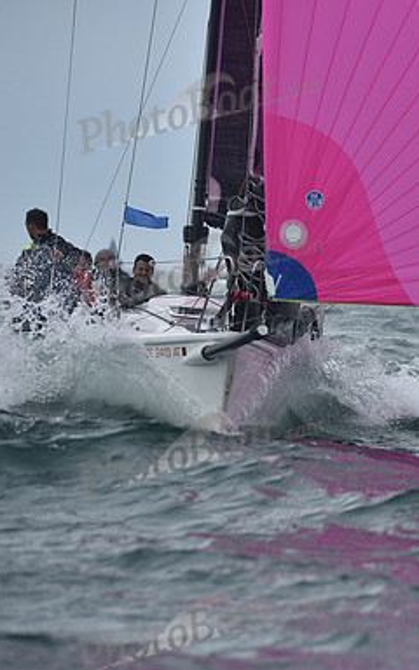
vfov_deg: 6.8
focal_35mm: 308
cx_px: 416
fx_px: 5627
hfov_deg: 4.3
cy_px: 336
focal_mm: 200
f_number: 5.6
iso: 320
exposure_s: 1/1250
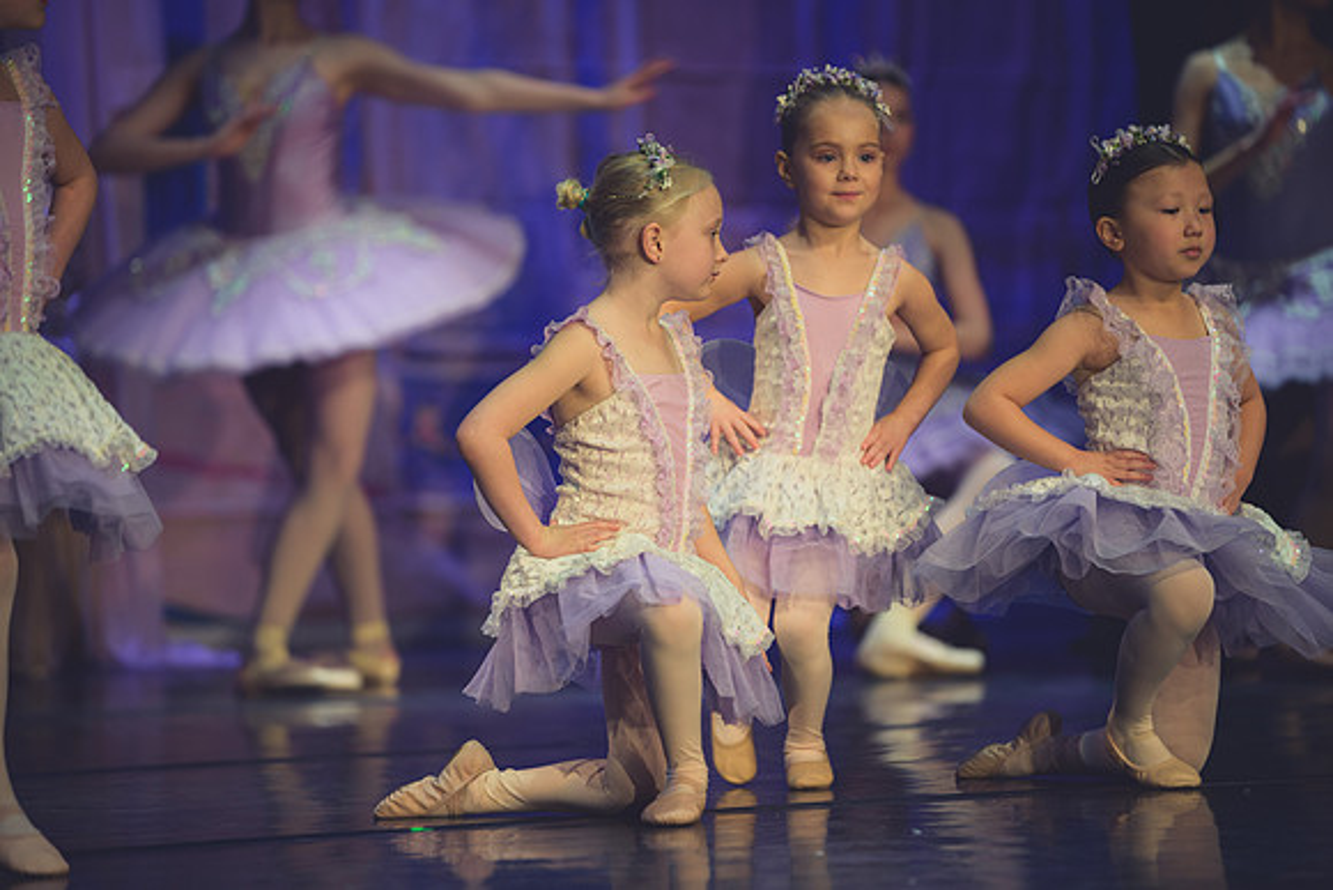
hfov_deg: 10.3
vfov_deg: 6.9
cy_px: 445
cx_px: 666
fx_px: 7407
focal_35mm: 200
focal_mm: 200
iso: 900
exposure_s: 1/320
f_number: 2.8
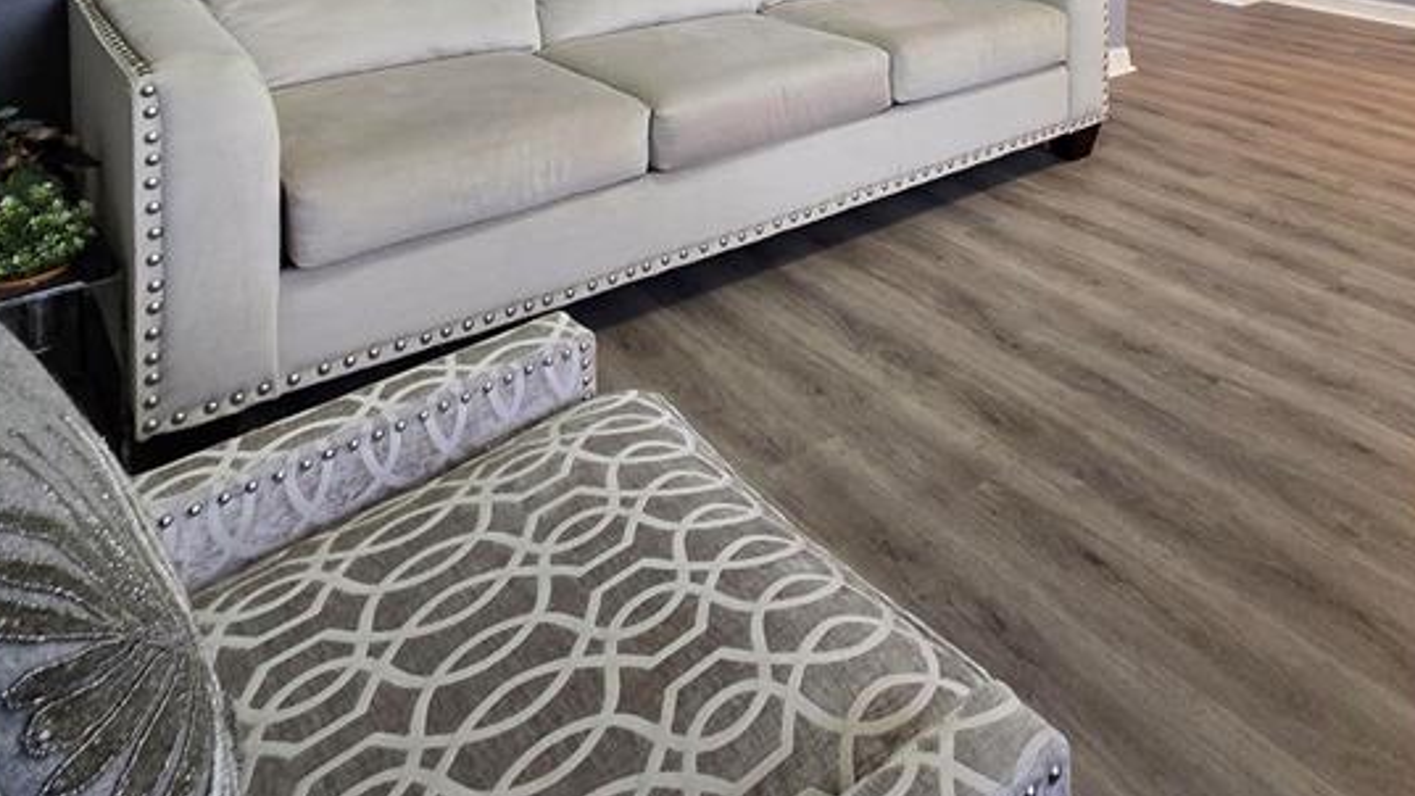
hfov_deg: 67.4
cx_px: 975
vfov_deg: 33.4
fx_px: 1013
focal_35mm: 27
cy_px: -198
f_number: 2.2
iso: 200
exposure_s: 1/60
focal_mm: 2.2
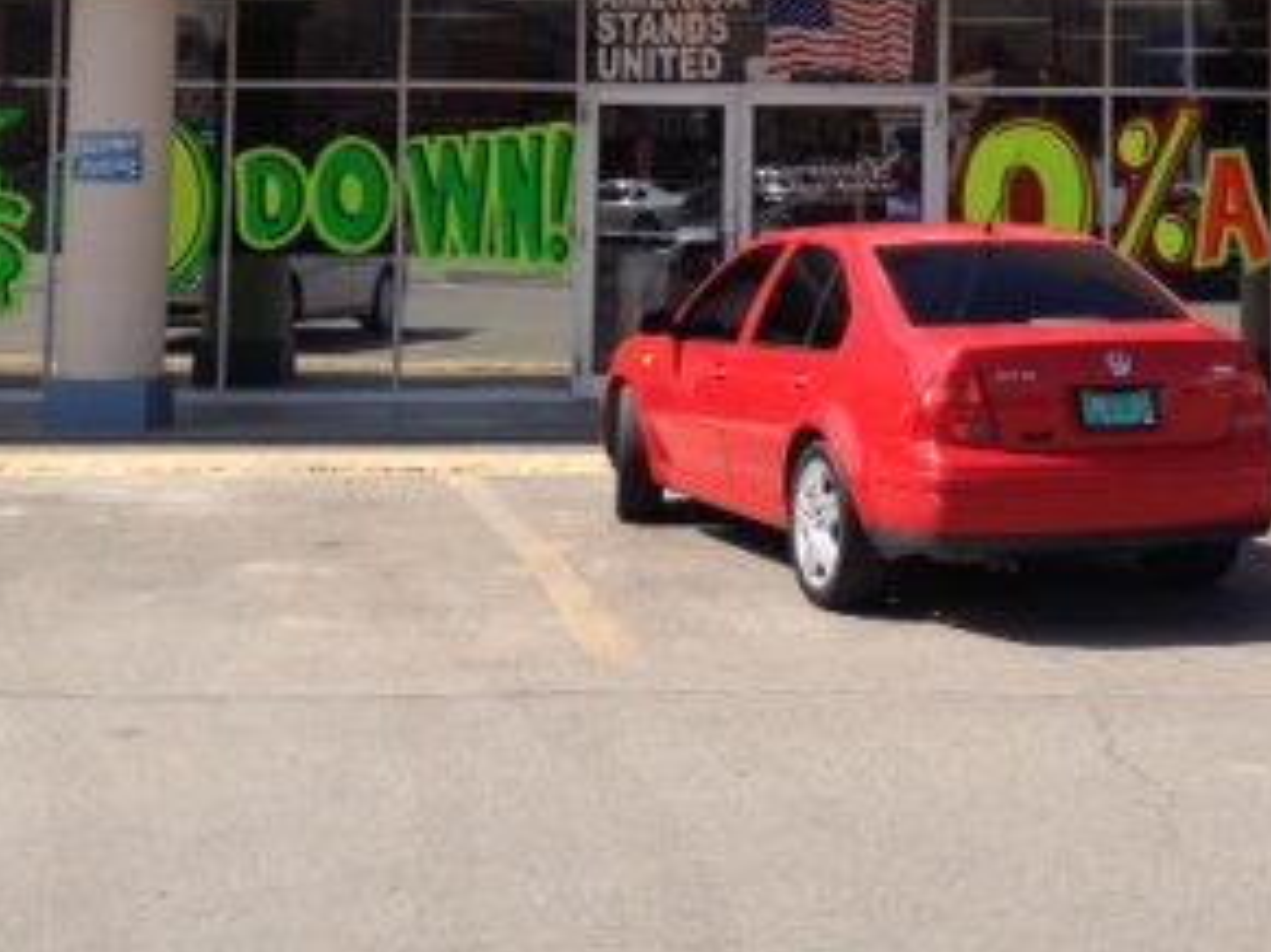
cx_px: 865
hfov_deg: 25.2
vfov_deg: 18.5
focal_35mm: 77
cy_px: -57
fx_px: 2826
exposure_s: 1/1330
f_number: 2.4
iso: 64
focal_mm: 4.28
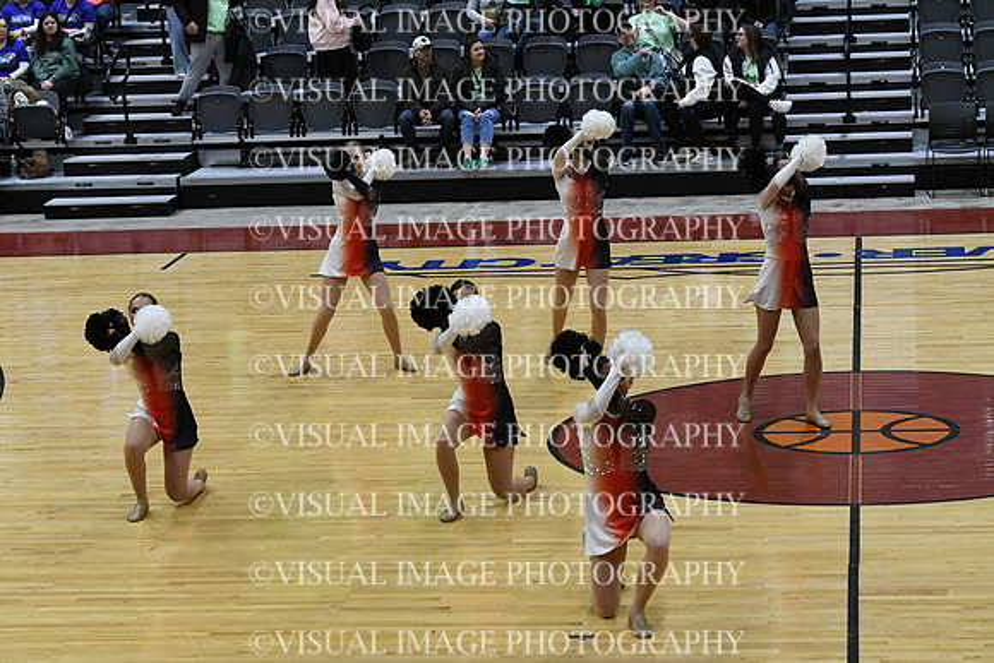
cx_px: 497
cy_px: 332
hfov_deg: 19.5
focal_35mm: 105
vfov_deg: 13.0
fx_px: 2900
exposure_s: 1/500
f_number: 4
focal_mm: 70
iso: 4000
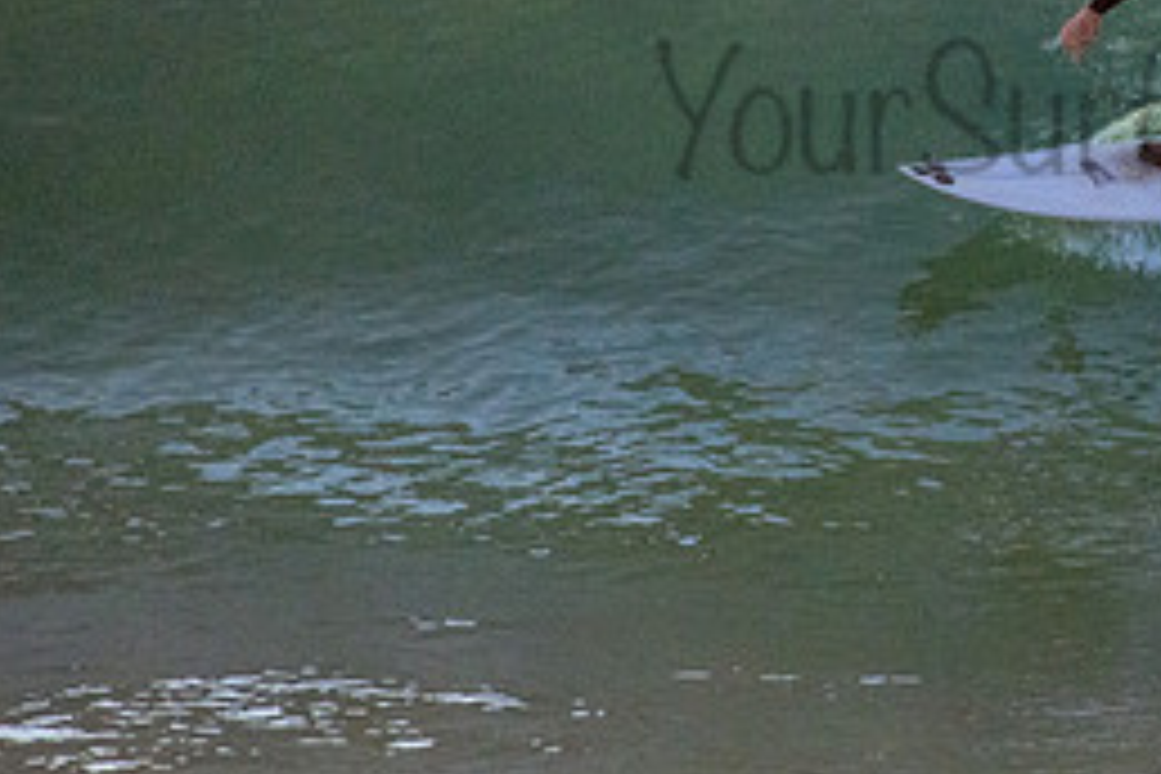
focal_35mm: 1684
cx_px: 1120
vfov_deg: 0.8
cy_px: 70
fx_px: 54305
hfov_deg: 1.2
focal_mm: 500
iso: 1600
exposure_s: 1/2000
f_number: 5.6
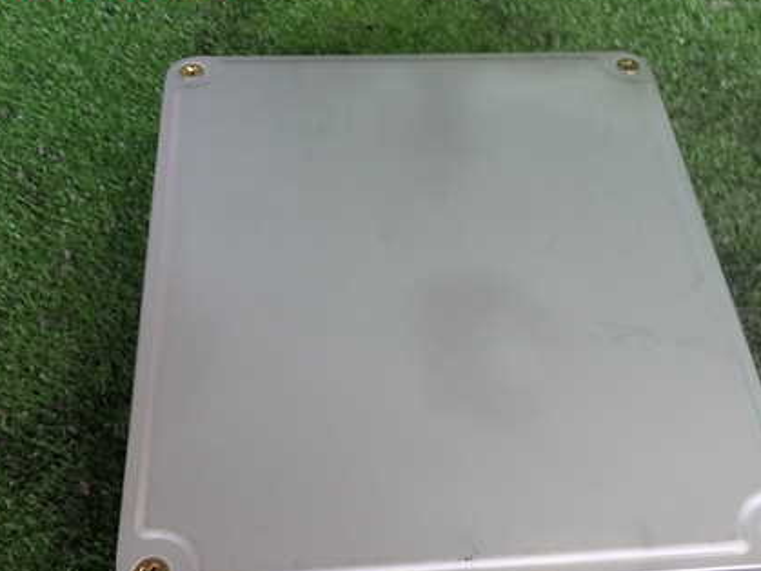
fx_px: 945
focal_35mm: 43
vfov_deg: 33.4
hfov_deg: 43.7
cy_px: 367
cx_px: 436
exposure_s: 1/60
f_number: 2.3
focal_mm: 5.4
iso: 200
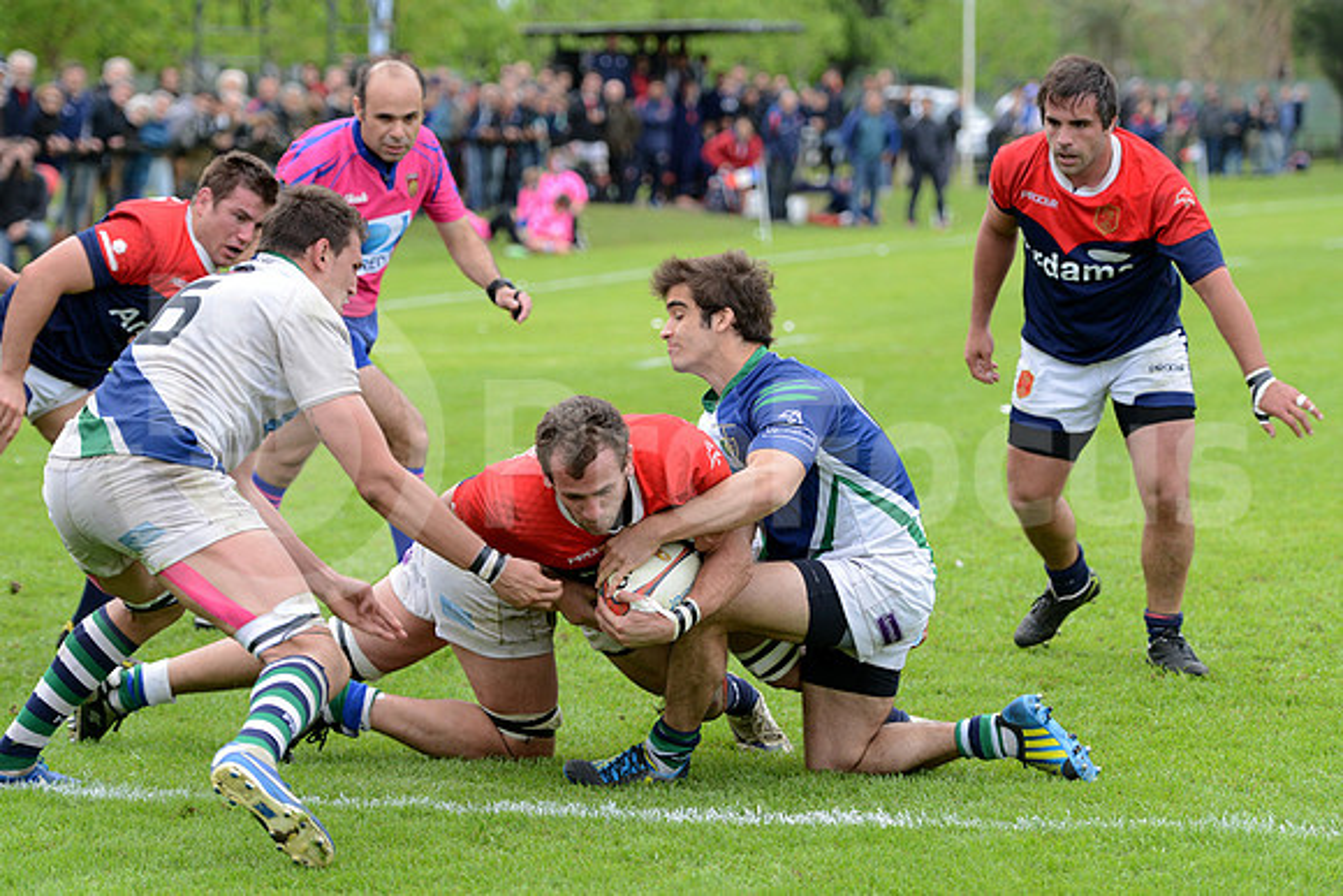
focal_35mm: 140
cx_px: 672
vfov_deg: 9.8
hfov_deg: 14.7
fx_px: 5224
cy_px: 448
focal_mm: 140
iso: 800
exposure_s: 1/500
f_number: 4
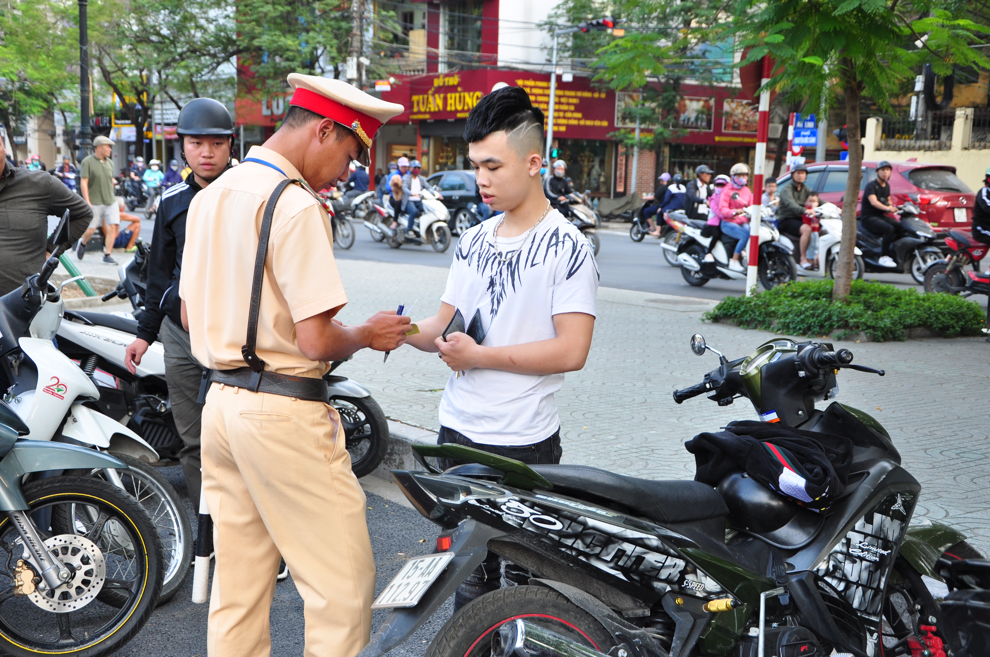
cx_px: 495
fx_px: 1318
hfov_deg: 41.2
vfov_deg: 28.0
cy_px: 328
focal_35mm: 48
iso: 400
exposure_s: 1/200
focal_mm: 32
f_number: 4.2
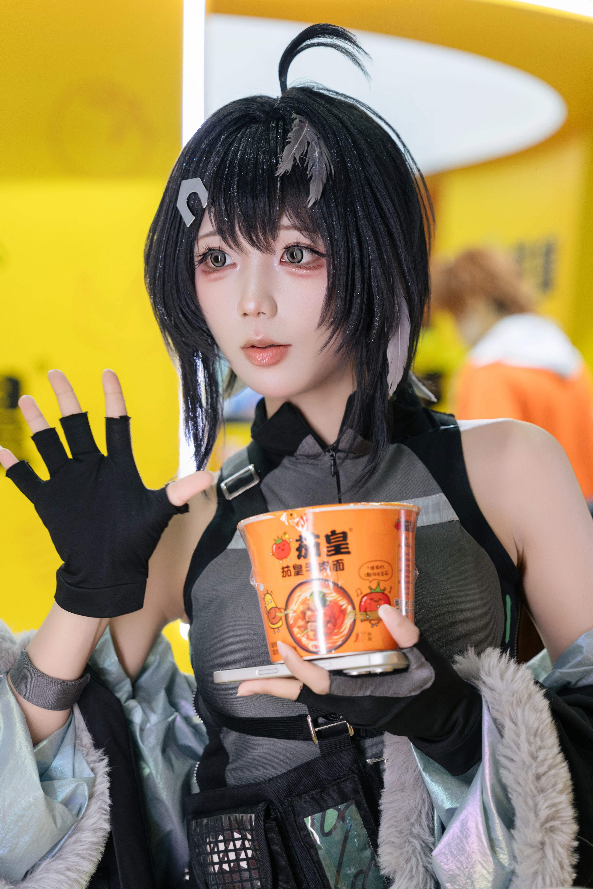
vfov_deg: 28.8
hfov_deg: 19.5
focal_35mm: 70
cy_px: 444
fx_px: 1729
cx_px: 296
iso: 800
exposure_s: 1/160
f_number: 2.8
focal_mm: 70
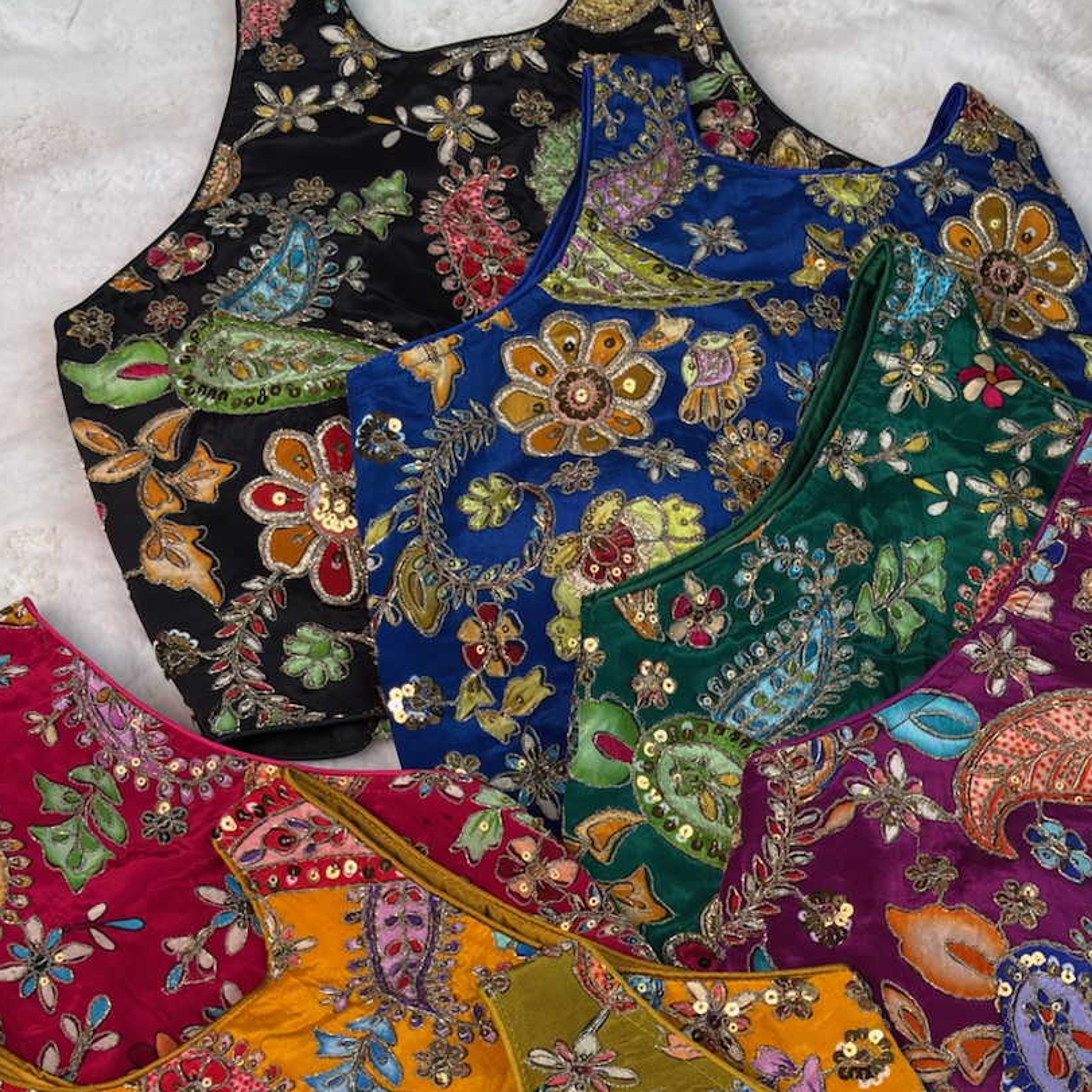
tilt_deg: -65.9
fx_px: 2070
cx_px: 707
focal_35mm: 58
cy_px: 902
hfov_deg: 29.4
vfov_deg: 28.8
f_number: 1.6
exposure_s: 1/121
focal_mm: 5.96
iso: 40
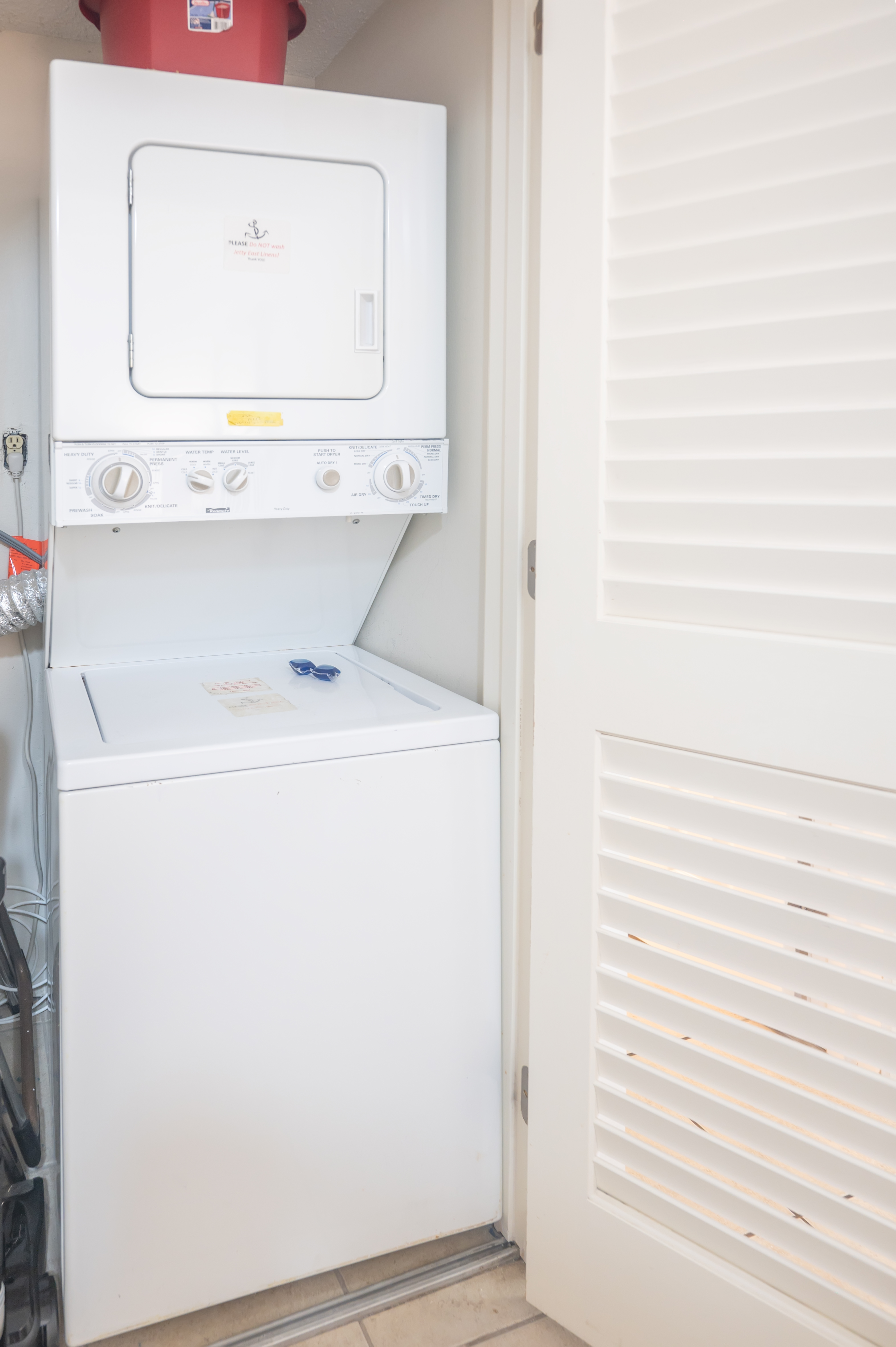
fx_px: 523
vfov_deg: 104.3
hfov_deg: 81.1
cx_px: 448
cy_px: 674
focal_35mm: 14
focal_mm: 14
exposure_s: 1/25
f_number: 2.8
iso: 400
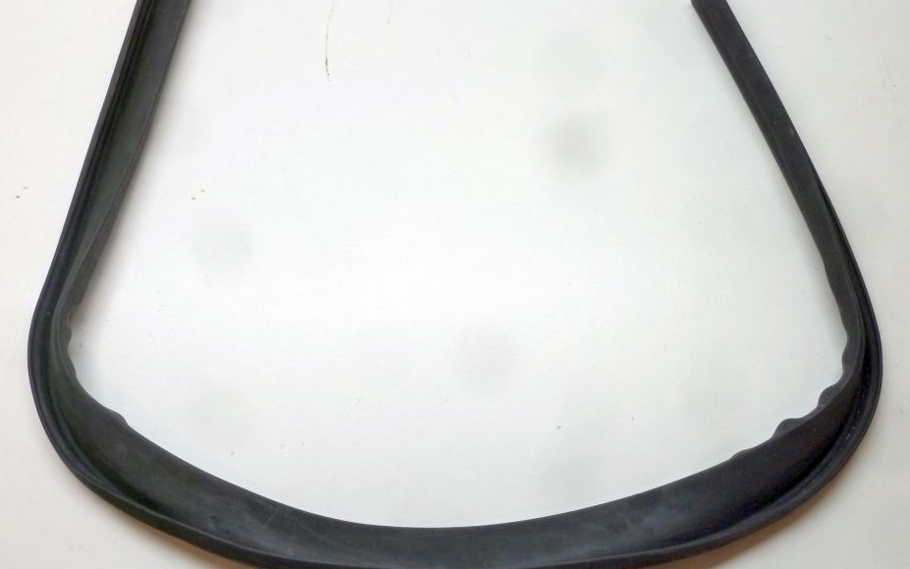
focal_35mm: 47
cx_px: 456
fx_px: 1166
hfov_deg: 42.6
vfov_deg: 27.4
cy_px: 293
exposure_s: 1/10
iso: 400
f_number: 3.7
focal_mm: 7.3
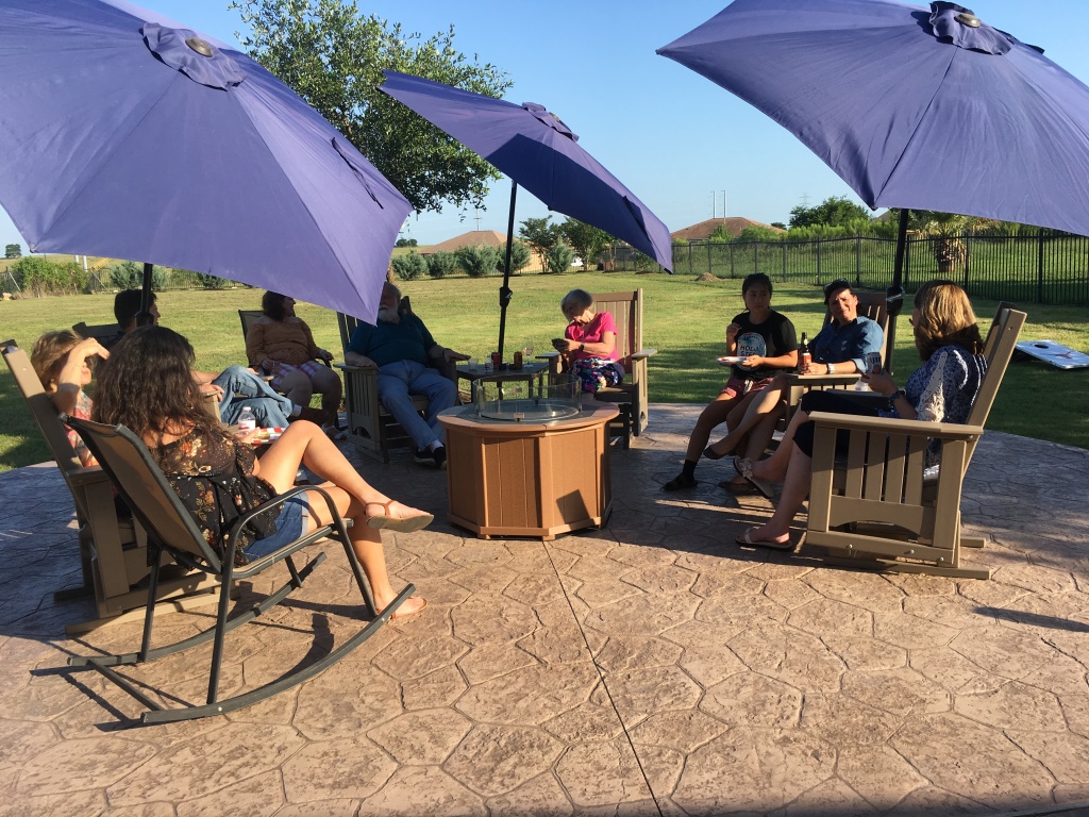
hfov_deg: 61.7
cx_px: 544
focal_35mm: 29
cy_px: 408
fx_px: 912
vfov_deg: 48.2
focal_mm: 4.15
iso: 25
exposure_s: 1/905
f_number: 2.2
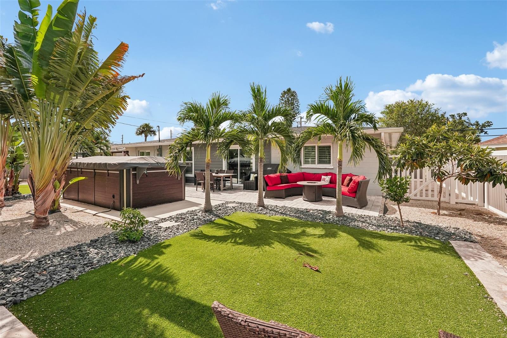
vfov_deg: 73.7
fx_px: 225
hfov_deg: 96.7
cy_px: 169
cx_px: 254
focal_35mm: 16
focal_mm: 16
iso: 400
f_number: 8
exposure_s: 1/1250
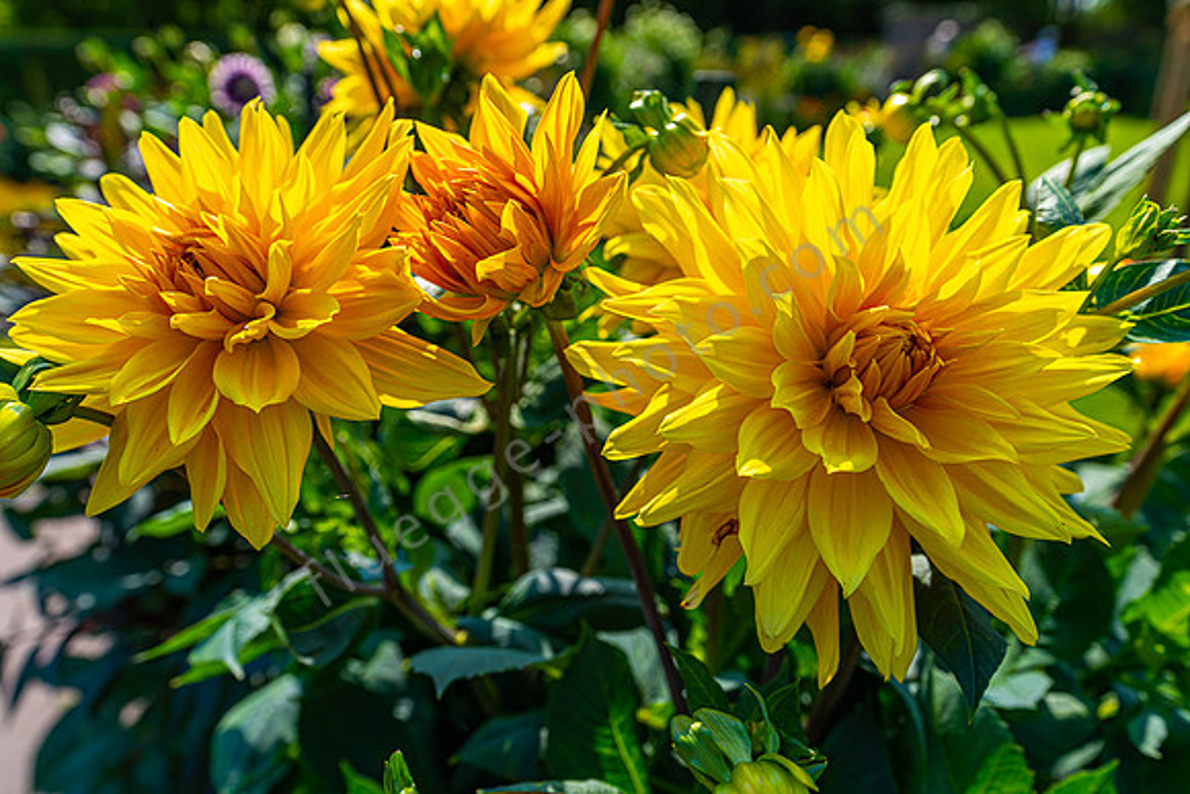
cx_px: 595
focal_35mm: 26
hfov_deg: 69.4
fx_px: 860
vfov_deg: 49.6
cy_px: 397
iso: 100
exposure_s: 1/400
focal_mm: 26
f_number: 5
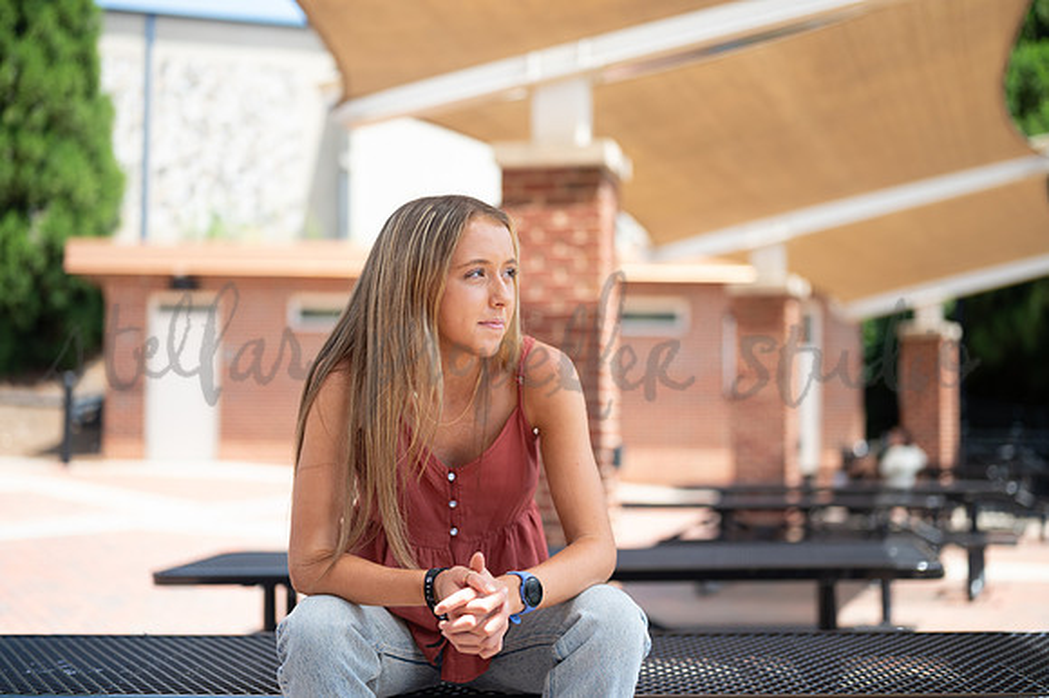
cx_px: 524
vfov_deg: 27.0
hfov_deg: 39.6
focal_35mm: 50
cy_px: 349
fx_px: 1456
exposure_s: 1/1600
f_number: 2
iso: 160
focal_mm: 50
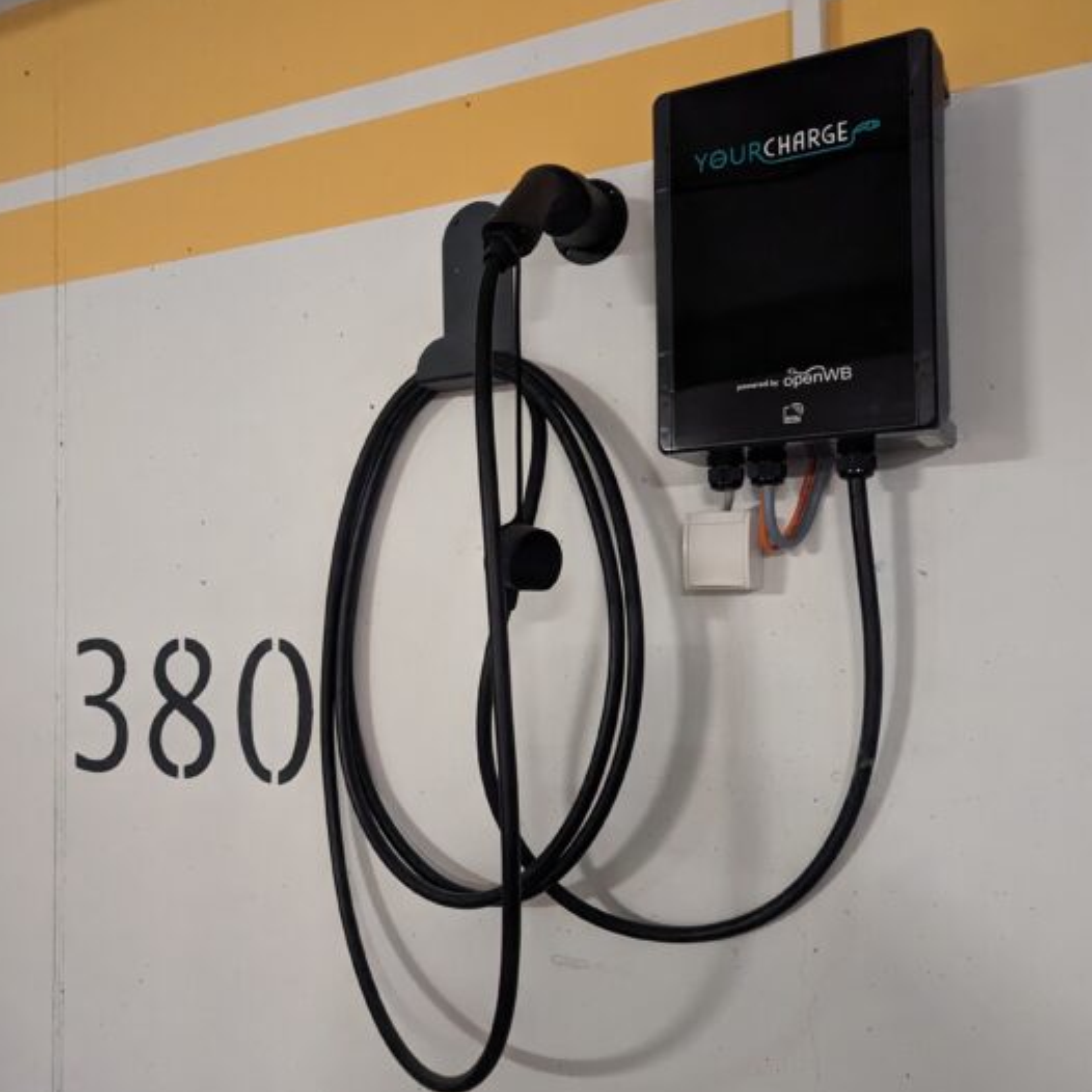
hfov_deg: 52.5
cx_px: 581
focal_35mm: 31
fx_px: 1106
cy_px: 594
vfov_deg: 52.5
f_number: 1.85
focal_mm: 6.81
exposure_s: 1/25.8
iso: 4647
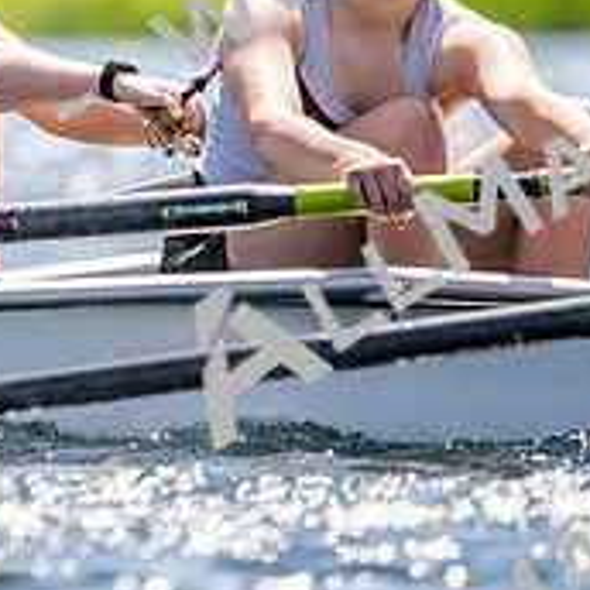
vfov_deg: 1.5
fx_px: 22118
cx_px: -99
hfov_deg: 1.5
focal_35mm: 1147
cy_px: 125
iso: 250
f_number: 4.5
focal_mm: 400
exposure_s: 1/2500
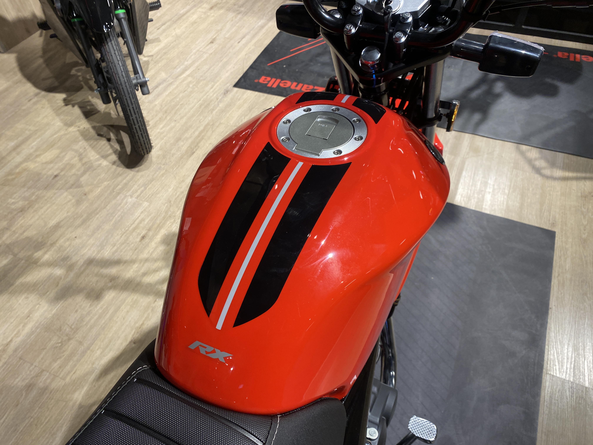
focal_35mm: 26
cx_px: 296
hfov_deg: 67.3
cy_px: 222
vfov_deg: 53.1
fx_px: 445
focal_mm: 4.25
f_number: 1.8
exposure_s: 1/100
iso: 125
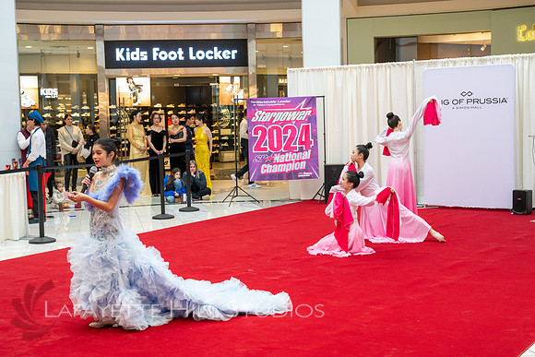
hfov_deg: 38.2
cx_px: 268
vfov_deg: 26.0
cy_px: 178
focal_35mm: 52
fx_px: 773
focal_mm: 52
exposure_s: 1/80
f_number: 8
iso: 2000
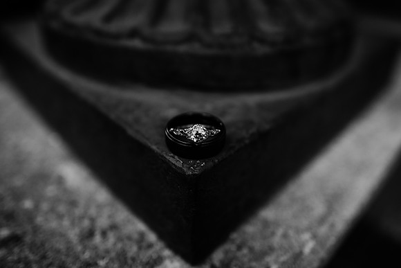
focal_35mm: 24
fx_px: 267
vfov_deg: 53.2
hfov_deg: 73.7
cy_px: 134
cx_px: 200
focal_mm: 24
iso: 320
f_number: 1.8
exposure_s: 1/1000
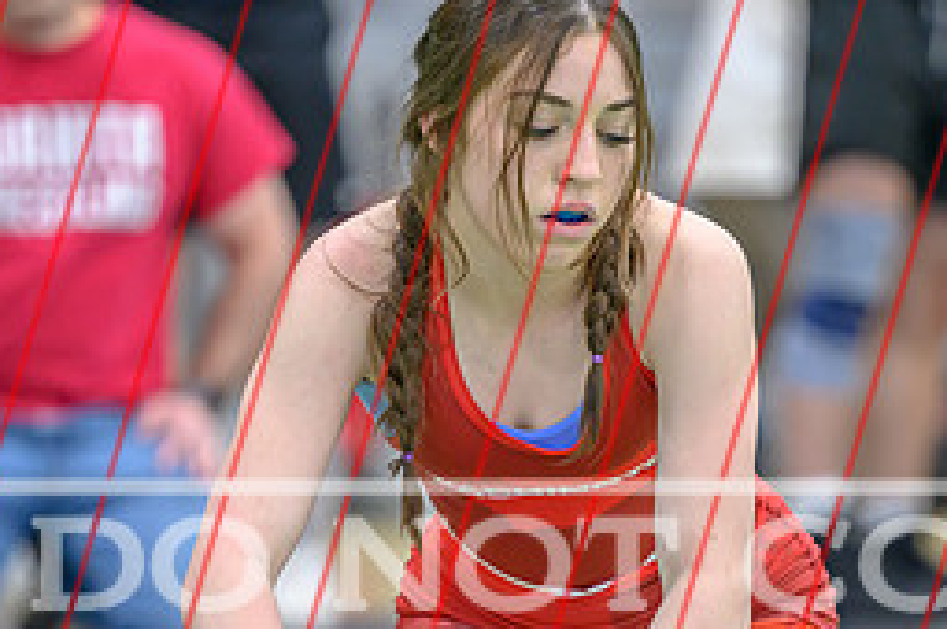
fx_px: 10535
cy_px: 557
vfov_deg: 3.4
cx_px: 587
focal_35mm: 401
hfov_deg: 5.1
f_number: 2.8
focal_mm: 165
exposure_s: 1/640
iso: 2500
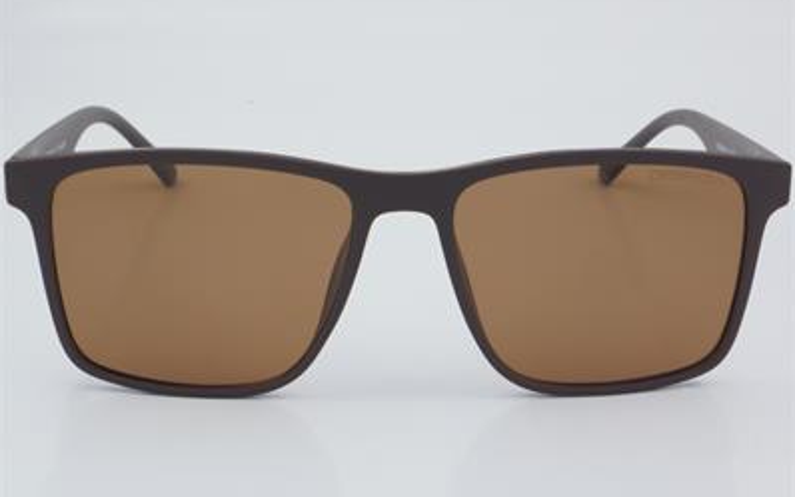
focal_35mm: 85
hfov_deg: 24.5
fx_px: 1832
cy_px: 251
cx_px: 398
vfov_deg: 15.5
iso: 100
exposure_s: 1/3
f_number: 32
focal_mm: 55
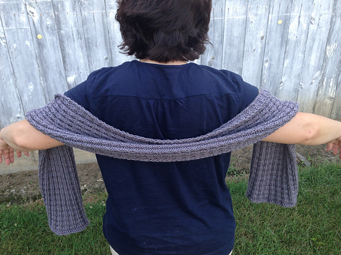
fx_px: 325
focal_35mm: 33
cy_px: 128
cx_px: 170
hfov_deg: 55.4
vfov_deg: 42.9
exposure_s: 1/120
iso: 64
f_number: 2.4
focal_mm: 4.12
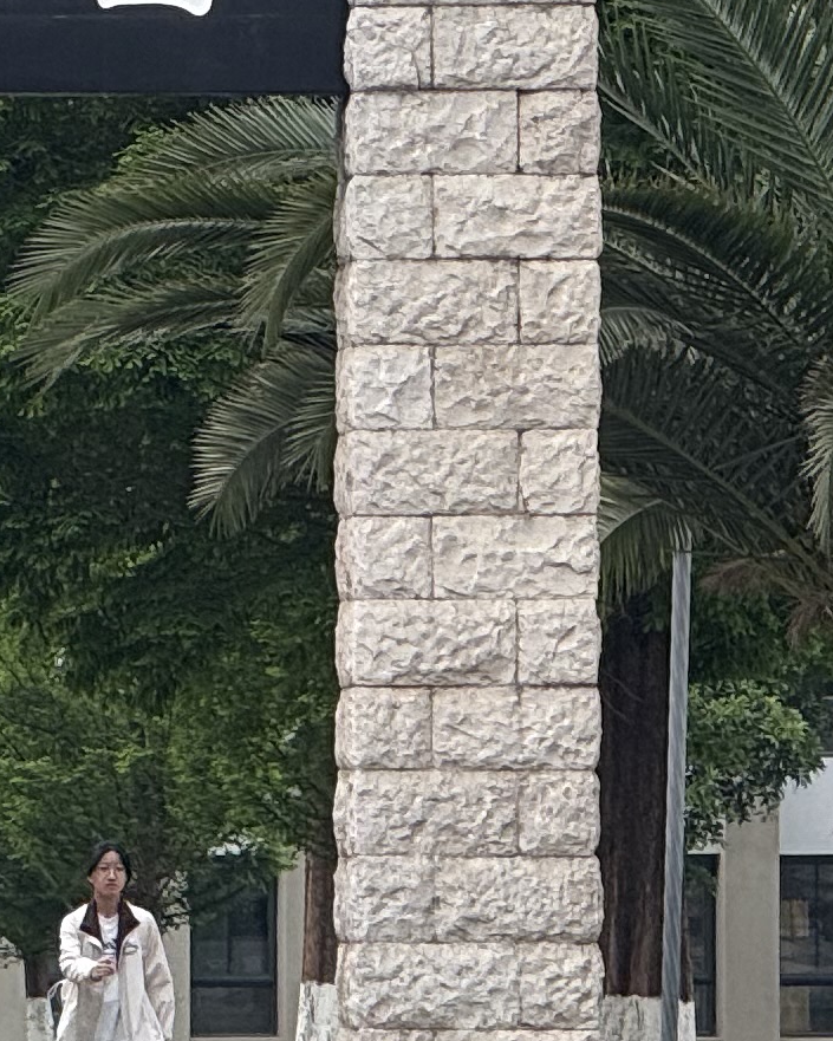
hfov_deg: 2.9
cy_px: 340
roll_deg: +0.2
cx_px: -165
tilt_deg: +3.0
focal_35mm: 536
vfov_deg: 3.6
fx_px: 16515
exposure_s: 1/145
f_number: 2.8
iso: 50
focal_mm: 15.66
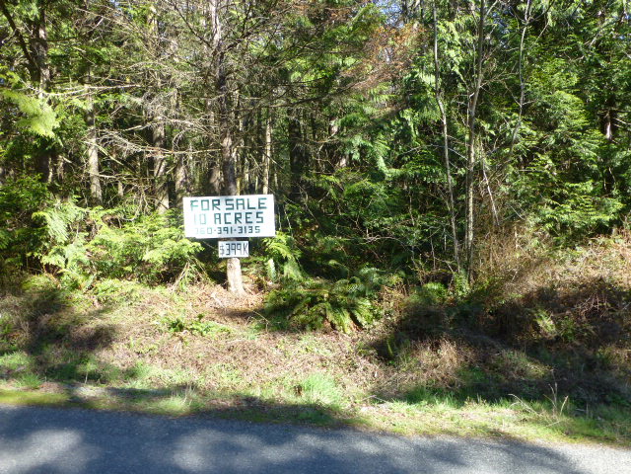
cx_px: 316
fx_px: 437
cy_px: 237
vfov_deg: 56.8
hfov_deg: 71.6
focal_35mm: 24
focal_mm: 4.3
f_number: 4
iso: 100
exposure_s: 1/160
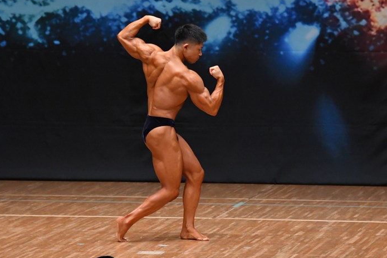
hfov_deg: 6.8
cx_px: 195
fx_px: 3235
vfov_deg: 4.6
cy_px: 137
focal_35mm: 301
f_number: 5.6
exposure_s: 1/400
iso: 5000
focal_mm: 180
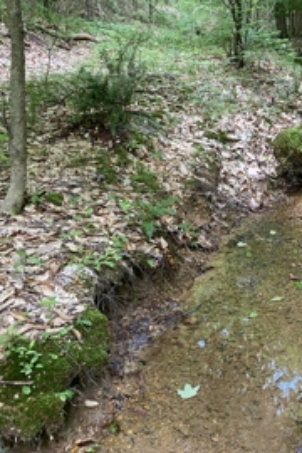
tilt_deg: -26.2
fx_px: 503
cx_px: 290
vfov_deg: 48.4
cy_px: 238
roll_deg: -1.7
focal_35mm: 40
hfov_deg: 31.3
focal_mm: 4.25
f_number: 1.8
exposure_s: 1/81
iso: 125
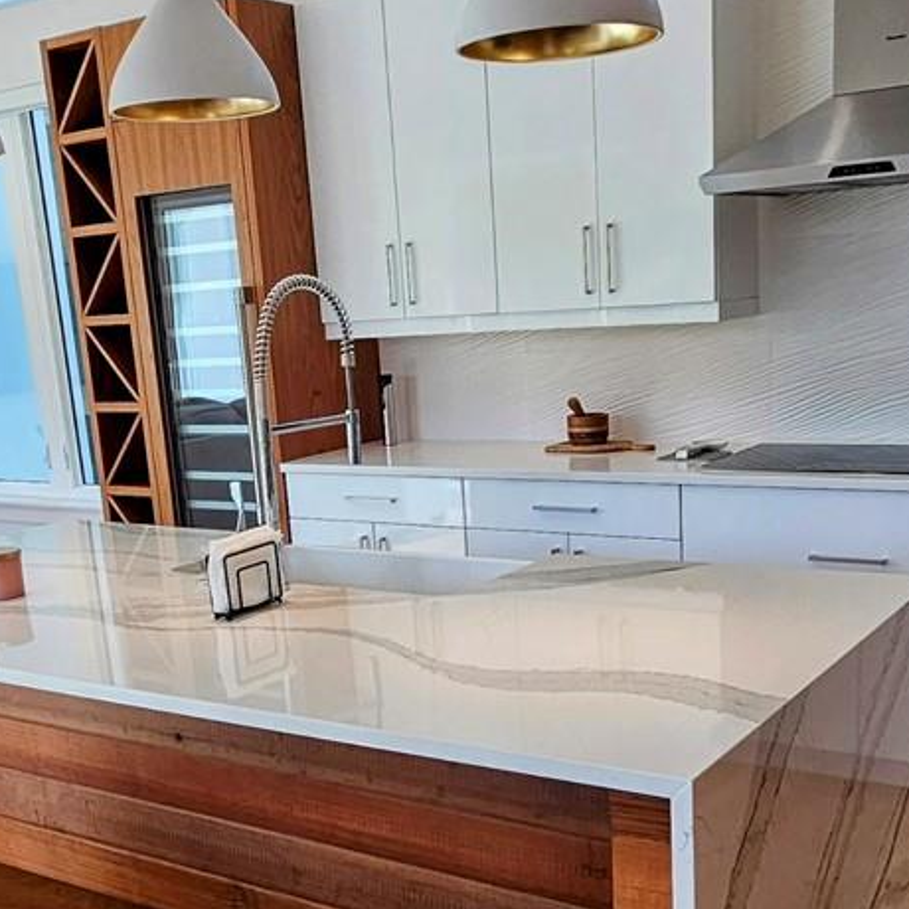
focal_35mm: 40
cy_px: 642
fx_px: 1188
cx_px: 433
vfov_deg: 41.0
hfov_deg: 41.8
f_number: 2.2
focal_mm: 2.2
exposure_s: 1/359
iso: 50
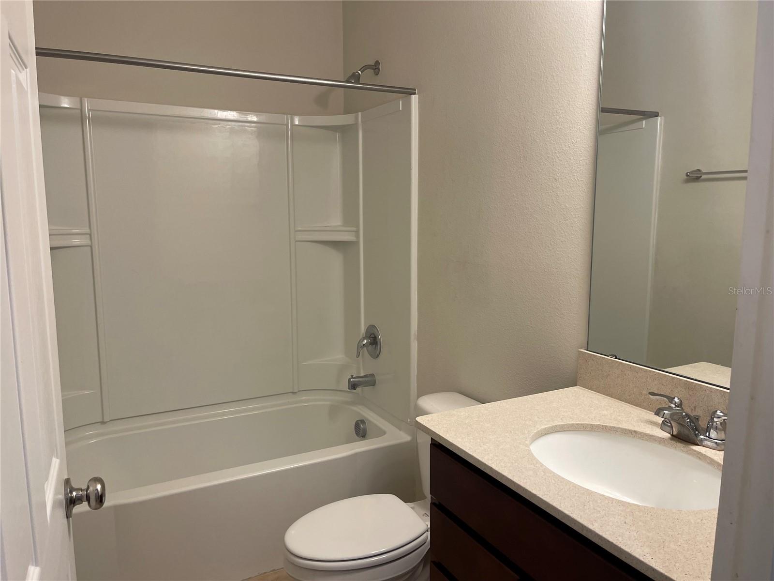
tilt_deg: -7.8
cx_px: 387
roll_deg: +1.4
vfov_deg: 53.1
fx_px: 581
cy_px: 290
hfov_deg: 67.3
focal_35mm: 26
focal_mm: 5.1
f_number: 1.6
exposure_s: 1/120
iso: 100
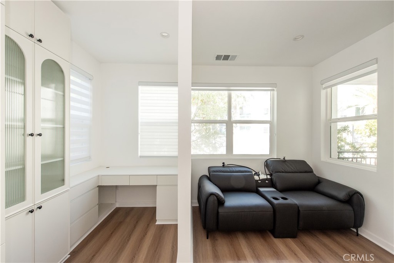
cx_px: 197
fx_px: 153
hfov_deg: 104.2
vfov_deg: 81.2
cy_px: 132
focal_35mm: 14
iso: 640
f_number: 5.6
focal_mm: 14
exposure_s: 1/125
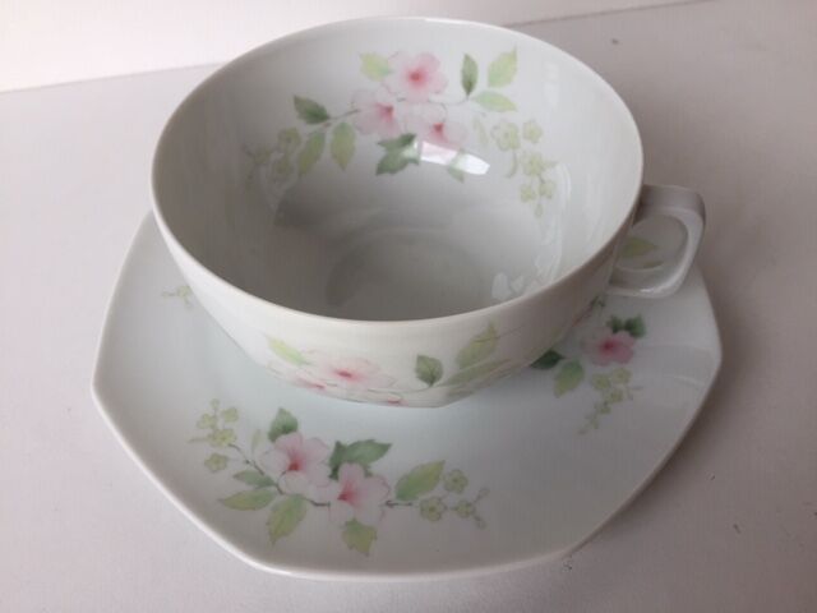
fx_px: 684
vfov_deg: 48.2
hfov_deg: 61.7
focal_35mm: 29
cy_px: 306
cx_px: 408
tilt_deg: -51.6
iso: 32
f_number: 2.2
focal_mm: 4.15
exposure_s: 1/100
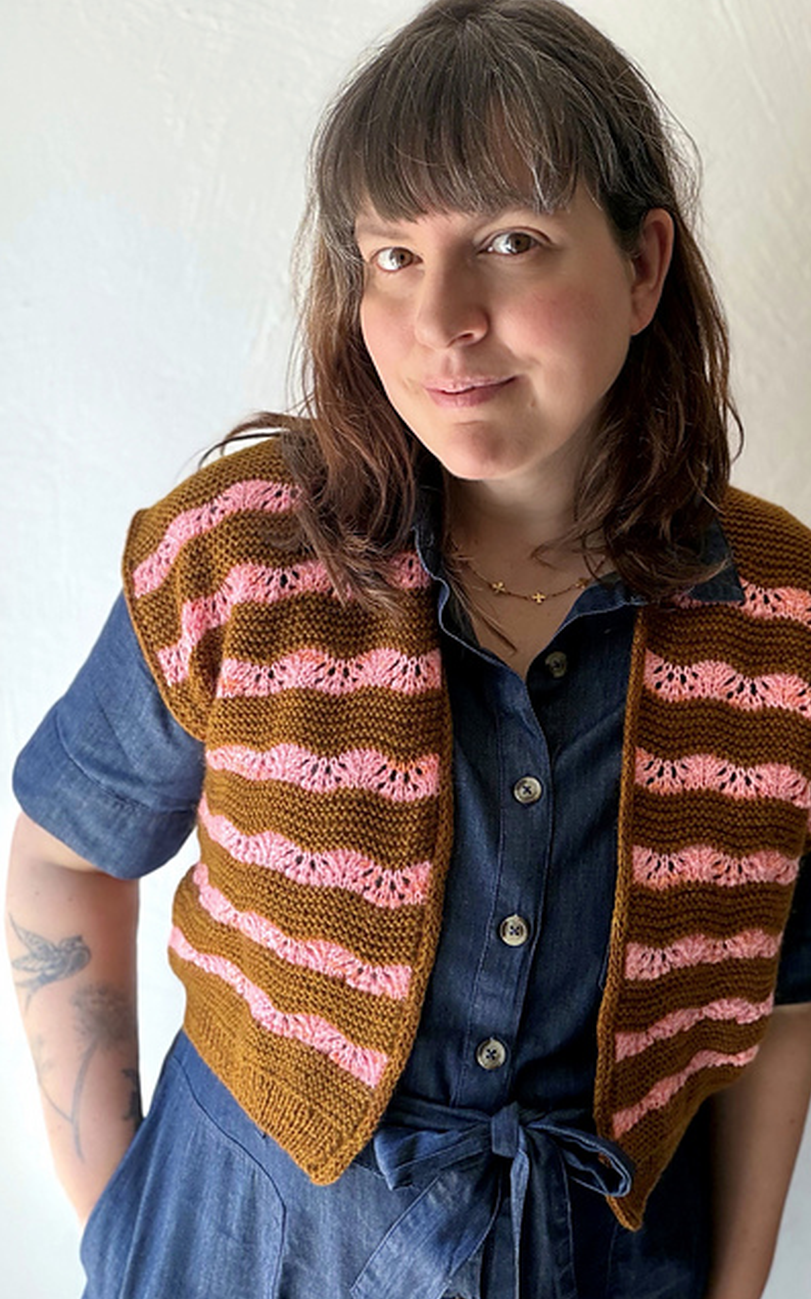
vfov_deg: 59.7
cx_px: 484
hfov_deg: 39.2
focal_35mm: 32
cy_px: 652
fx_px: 1133
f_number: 1.9
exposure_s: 1/121
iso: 64
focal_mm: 2.71
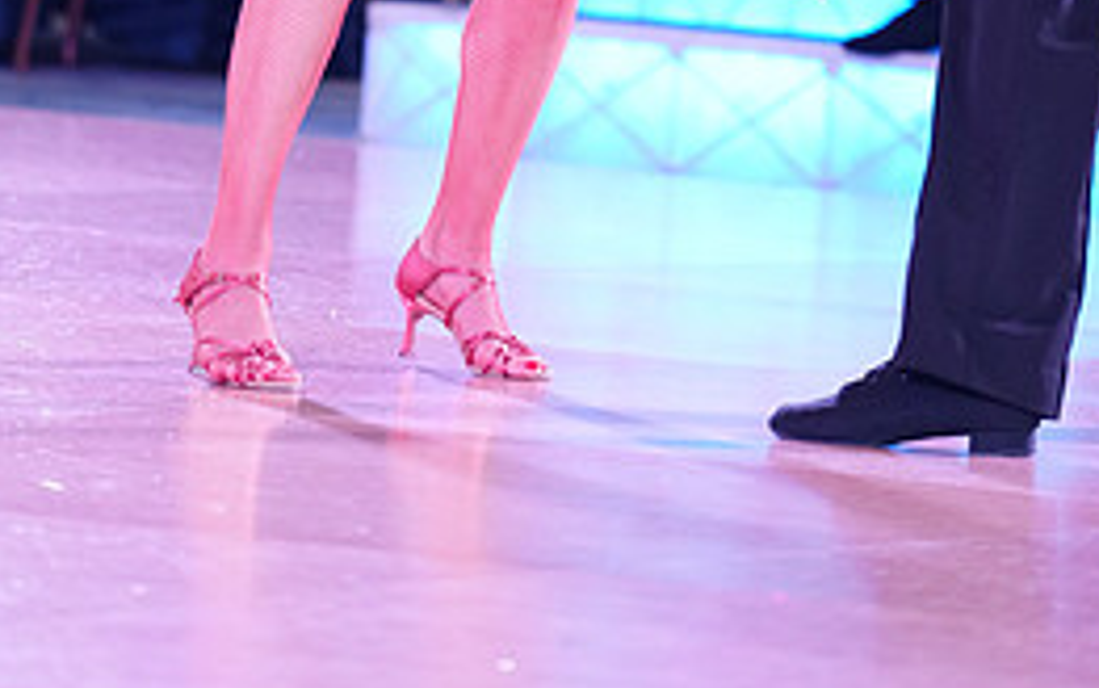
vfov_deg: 4.0
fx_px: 9678
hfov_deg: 6.5
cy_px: -457
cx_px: 694
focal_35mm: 323
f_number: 2.8
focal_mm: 143
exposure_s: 1/400
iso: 2000
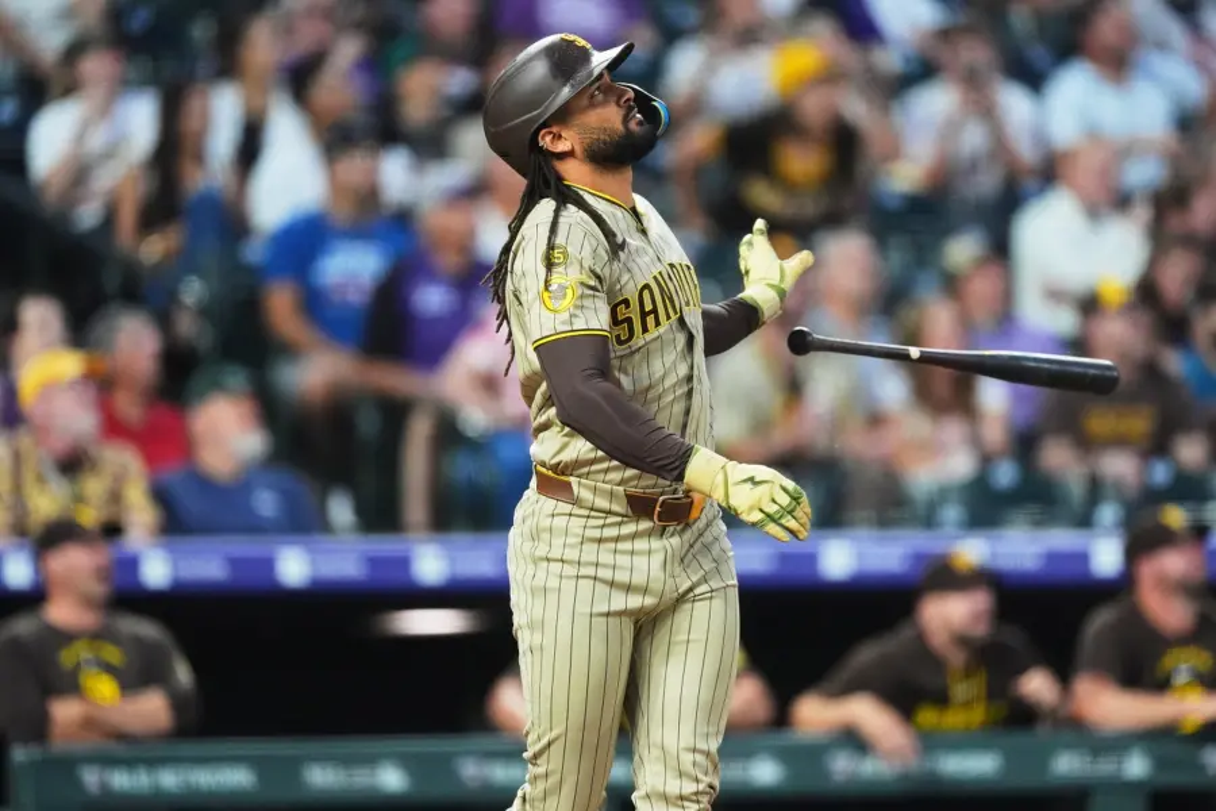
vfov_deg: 2.3
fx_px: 20265
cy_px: 406
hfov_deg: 3.4
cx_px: 608
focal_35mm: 600
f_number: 4
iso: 5000
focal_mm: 600
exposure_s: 1/1600
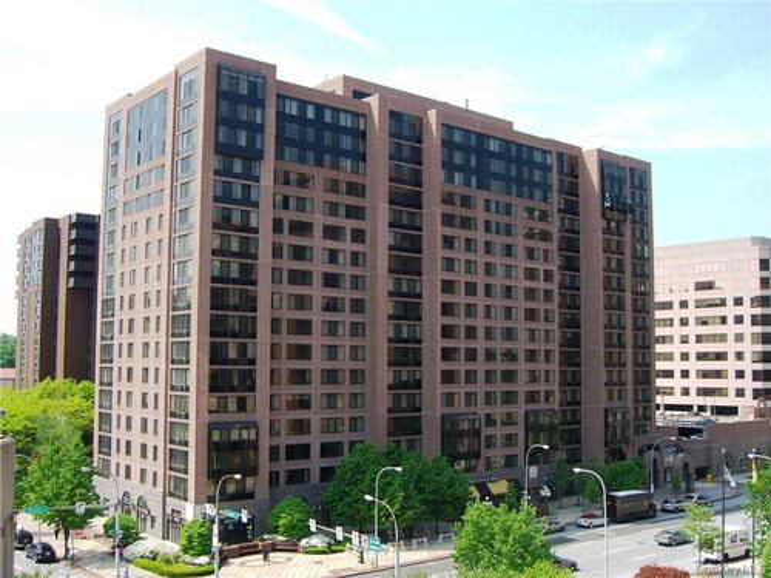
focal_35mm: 38
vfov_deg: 37.7
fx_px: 846
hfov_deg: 49.0
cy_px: 289
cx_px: 386
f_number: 4
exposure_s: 1/320
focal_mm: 7.9
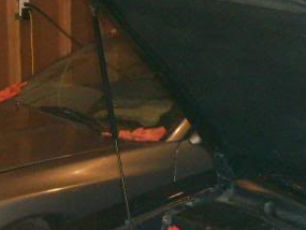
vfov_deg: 11.8
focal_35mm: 124
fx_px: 1097
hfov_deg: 15.9
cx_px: 188
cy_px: 257
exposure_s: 1/30
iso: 277
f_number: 2.8
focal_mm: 5.8
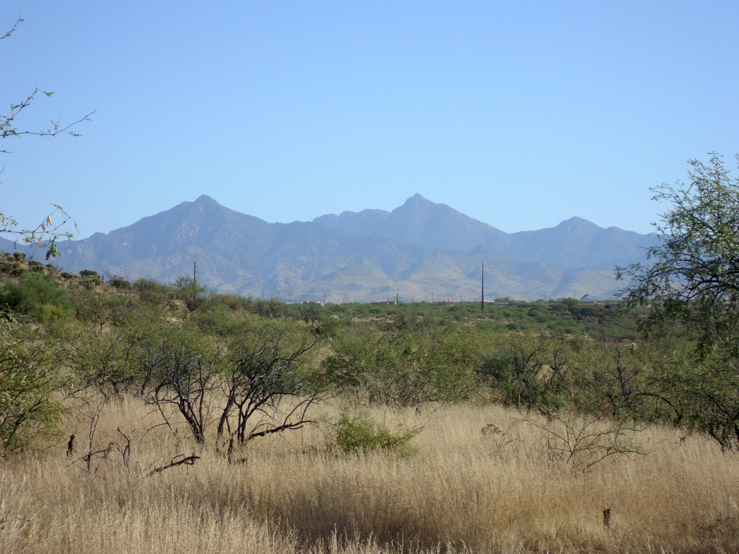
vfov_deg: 13.0
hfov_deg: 17.3
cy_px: 277
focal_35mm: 114
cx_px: 370
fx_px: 2434
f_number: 5.4
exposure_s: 1/346
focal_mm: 18.9
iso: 50
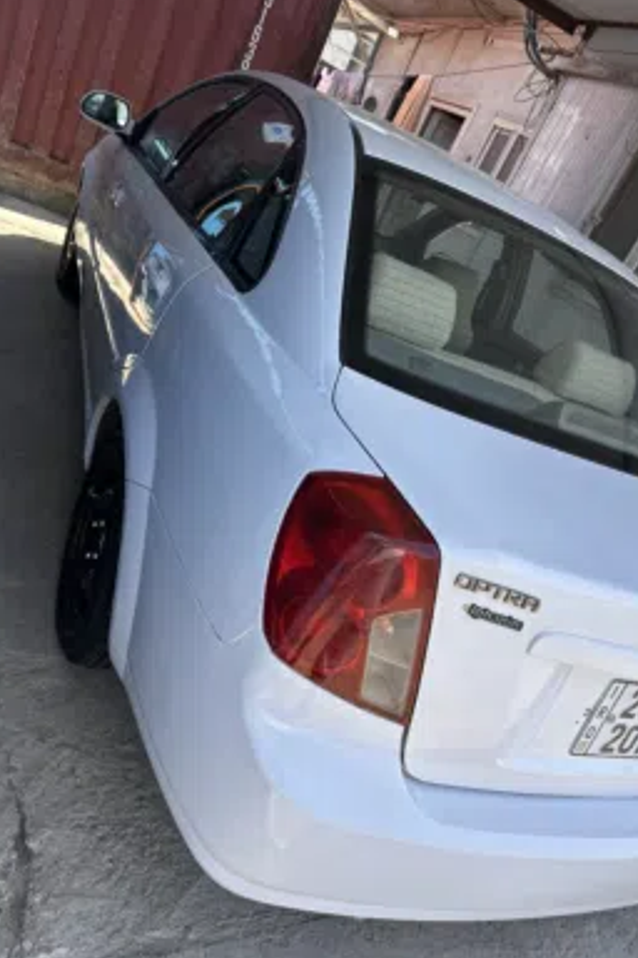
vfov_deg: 69.4
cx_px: 309
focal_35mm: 26
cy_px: 479
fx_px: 691
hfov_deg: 49.5
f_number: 1.78
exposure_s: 1/1256
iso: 80
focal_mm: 6.86
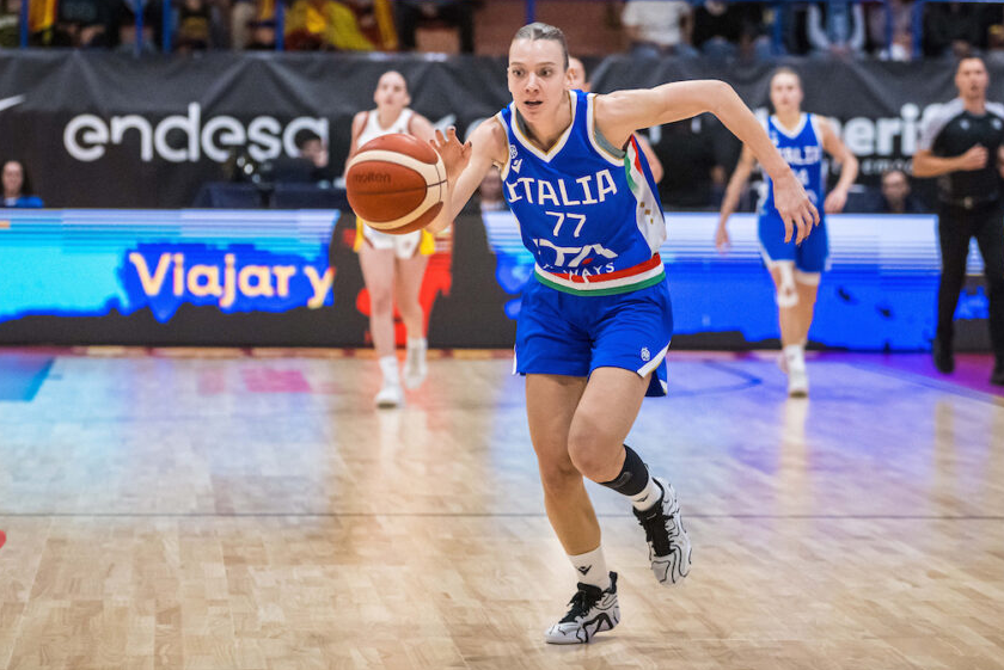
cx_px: 553
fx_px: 3320
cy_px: 299
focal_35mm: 119
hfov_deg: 17.2
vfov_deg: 11.5
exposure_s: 1/1000
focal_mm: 100
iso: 5000
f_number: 2.8
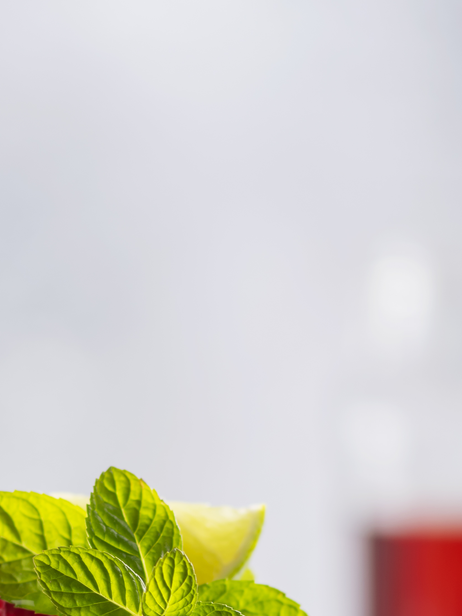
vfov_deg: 7.2
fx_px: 4893
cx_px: 57
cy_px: 639
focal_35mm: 275
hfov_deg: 5.4
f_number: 3
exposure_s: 1/160
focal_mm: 105
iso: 100
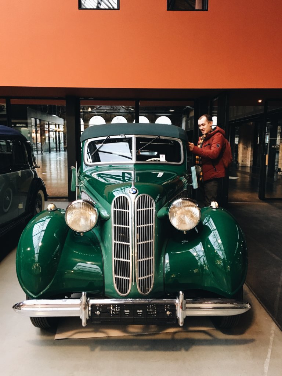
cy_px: 188
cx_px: 141
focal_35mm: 29
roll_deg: +1.0
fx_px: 315
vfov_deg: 61.7
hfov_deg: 48.2
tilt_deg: -7.5
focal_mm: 4.15
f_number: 2.2
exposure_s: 1/20
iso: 200
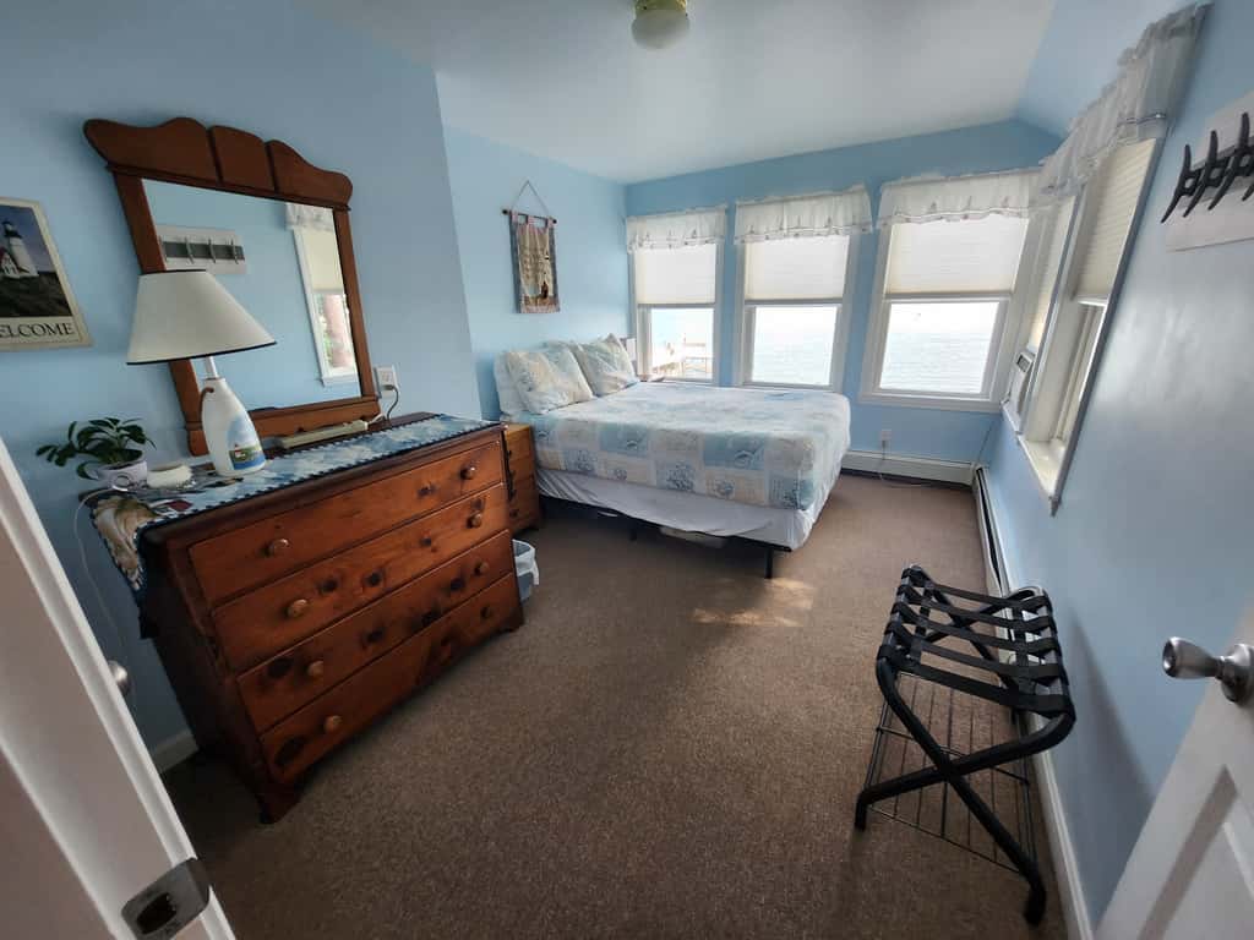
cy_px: 470
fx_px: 471
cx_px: 627
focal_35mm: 13
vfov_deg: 89.9
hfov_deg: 106.2
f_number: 2.2
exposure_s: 1/60
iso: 125
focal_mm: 1.74
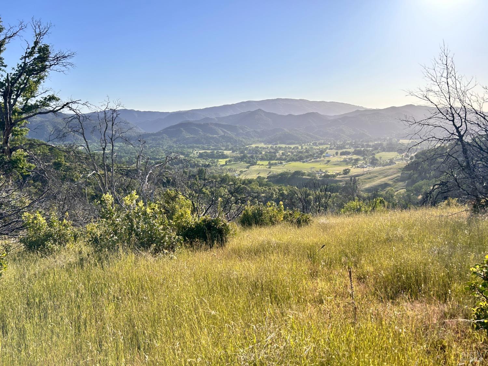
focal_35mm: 26
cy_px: 183
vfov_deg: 53.1
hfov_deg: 67.3
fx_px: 367
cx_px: 244
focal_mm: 5.7
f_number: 1.5
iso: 50
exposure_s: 1/5076
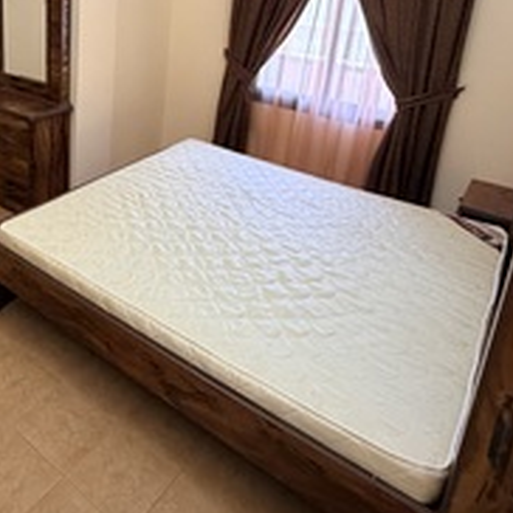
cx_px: 100
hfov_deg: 49.4
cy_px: 103
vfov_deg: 49.5
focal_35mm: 31
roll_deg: -2.0
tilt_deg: -15.1
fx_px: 520
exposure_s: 1/50
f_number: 2.2
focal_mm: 2.22
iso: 400
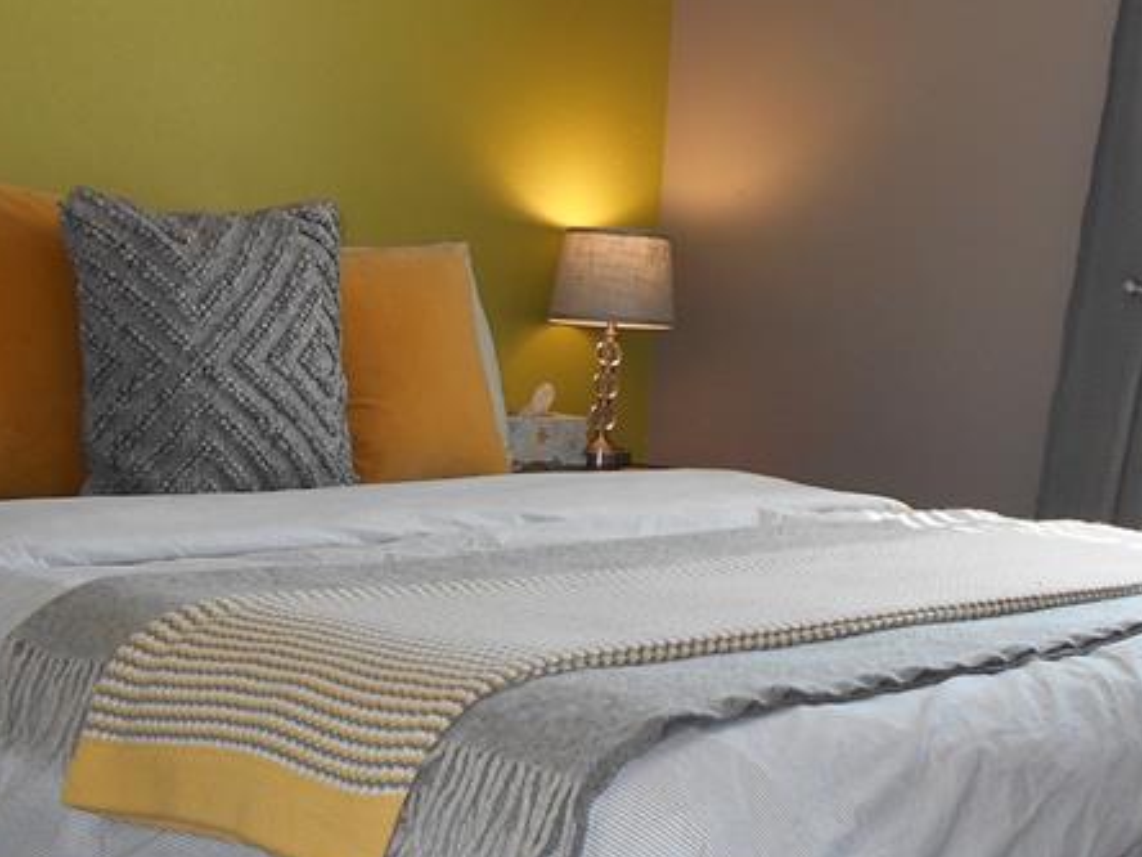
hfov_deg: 31.8
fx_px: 1979
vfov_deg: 24.4
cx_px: 792
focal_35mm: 60
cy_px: 391
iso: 80
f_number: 3.2
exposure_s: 1/50
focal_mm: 4.6
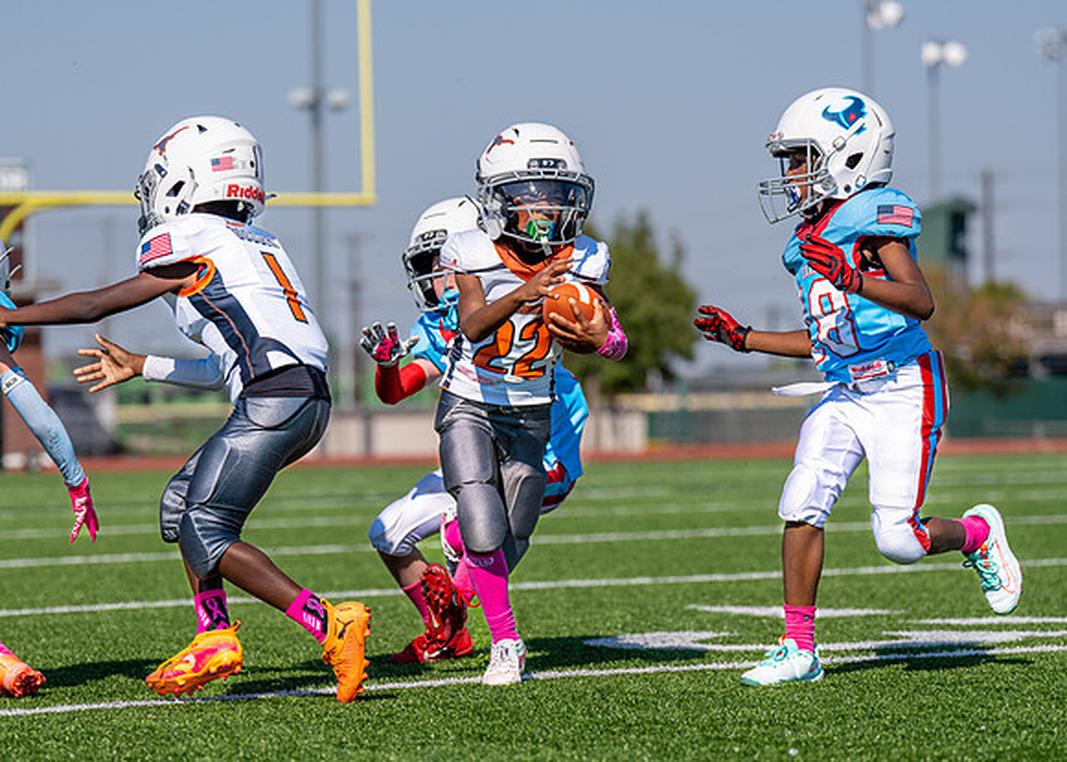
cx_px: 431
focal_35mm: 152
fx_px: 4595
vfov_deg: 9.5
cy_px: 436
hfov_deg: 13.2
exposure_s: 1/3200
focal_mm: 106
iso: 100
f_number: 2.8
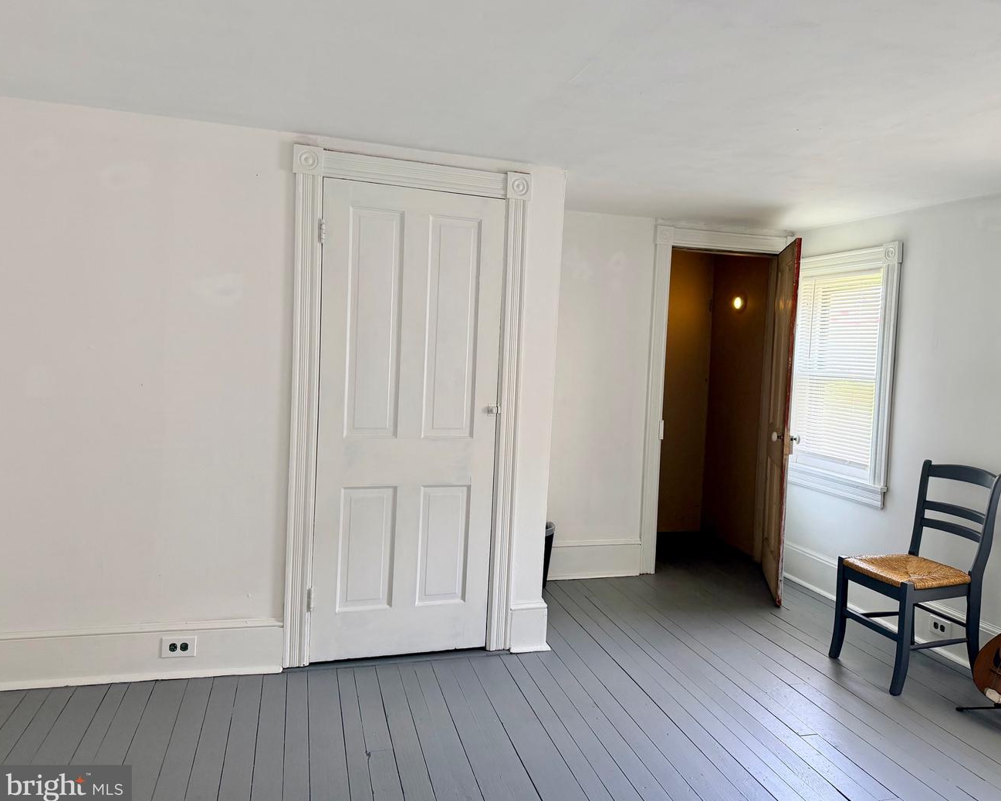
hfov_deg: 65.9
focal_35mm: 26
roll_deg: -3.3
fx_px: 770
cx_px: 552
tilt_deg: -2.8
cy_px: 393
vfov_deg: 54.9
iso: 200
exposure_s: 1/90
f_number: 1.78
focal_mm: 6.76
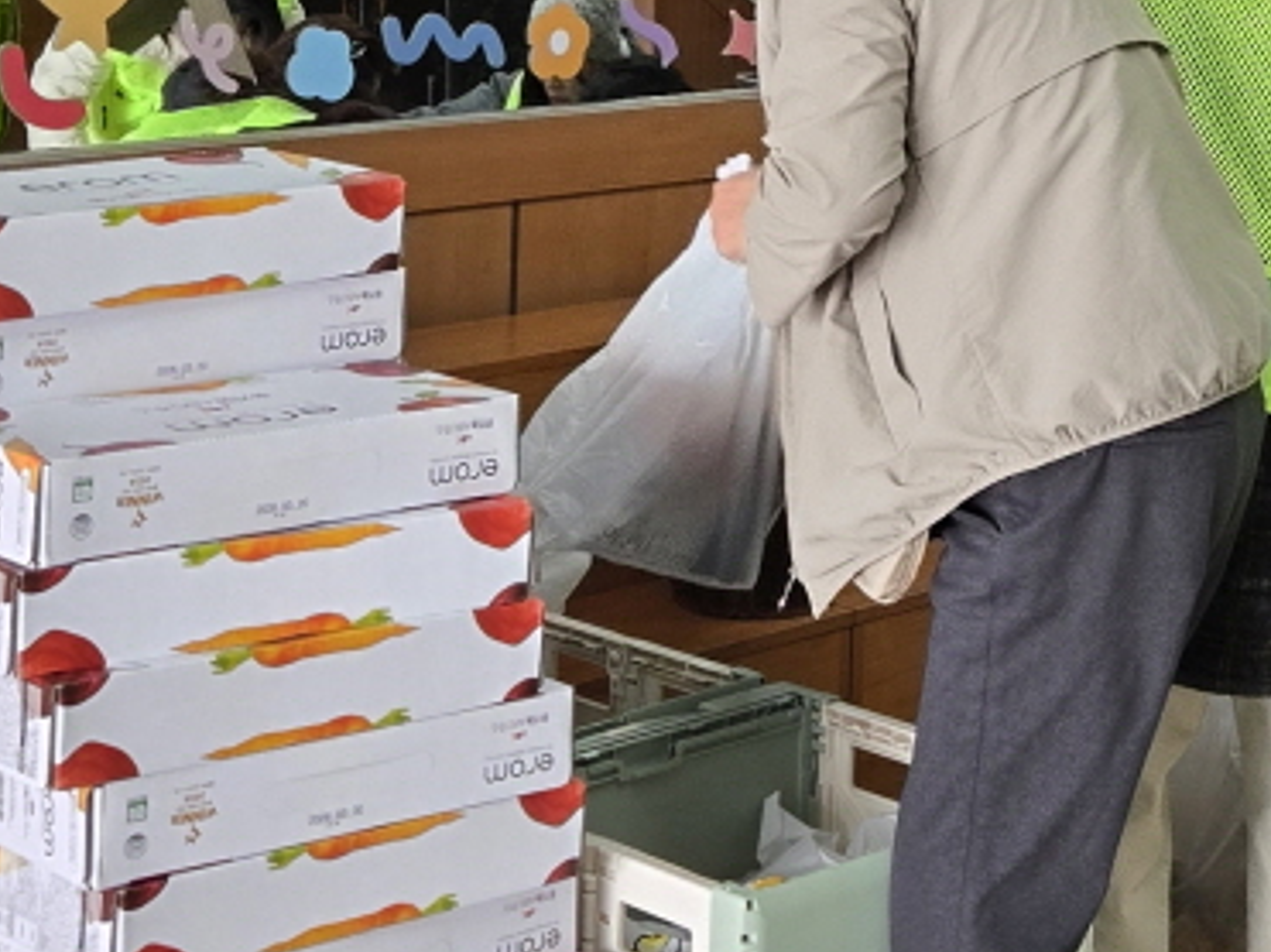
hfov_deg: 20.9
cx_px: 997
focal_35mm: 93
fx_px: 3414
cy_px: -115
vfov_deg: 15.4
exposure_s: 1/120
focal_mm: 5.4
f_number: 1.8
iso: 64
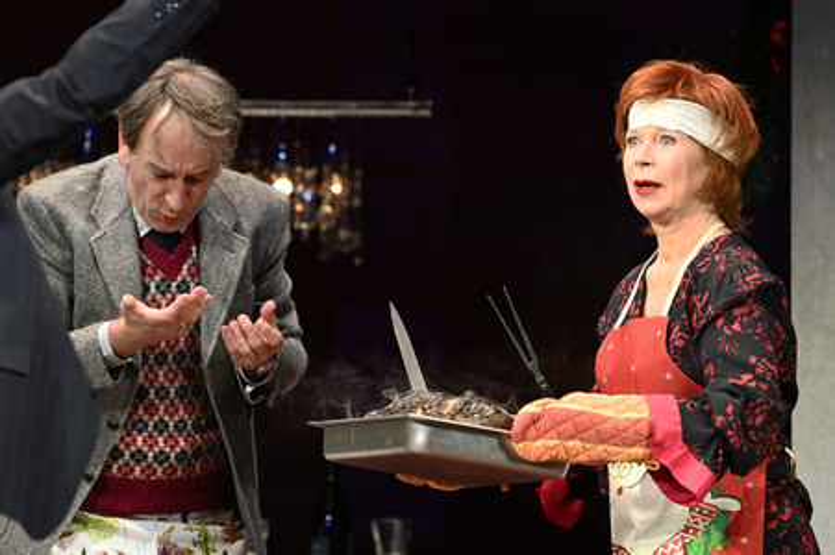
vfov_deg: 3.8
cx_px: 418
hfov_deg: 5.7
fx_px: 8344
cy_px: 278
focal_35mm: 360
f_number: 5.6
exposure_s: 1/400
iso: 6400
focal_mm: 360
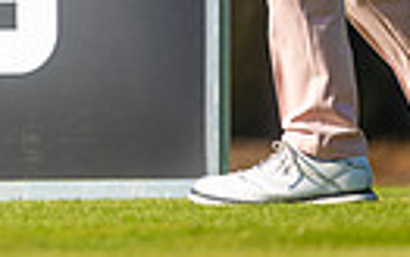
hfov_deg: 1.5
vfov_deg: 1.0
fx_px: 15181
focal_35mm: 1358
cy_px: -296
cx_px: -160
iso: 250
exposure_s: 1/2000
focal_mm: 300
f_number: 4.5
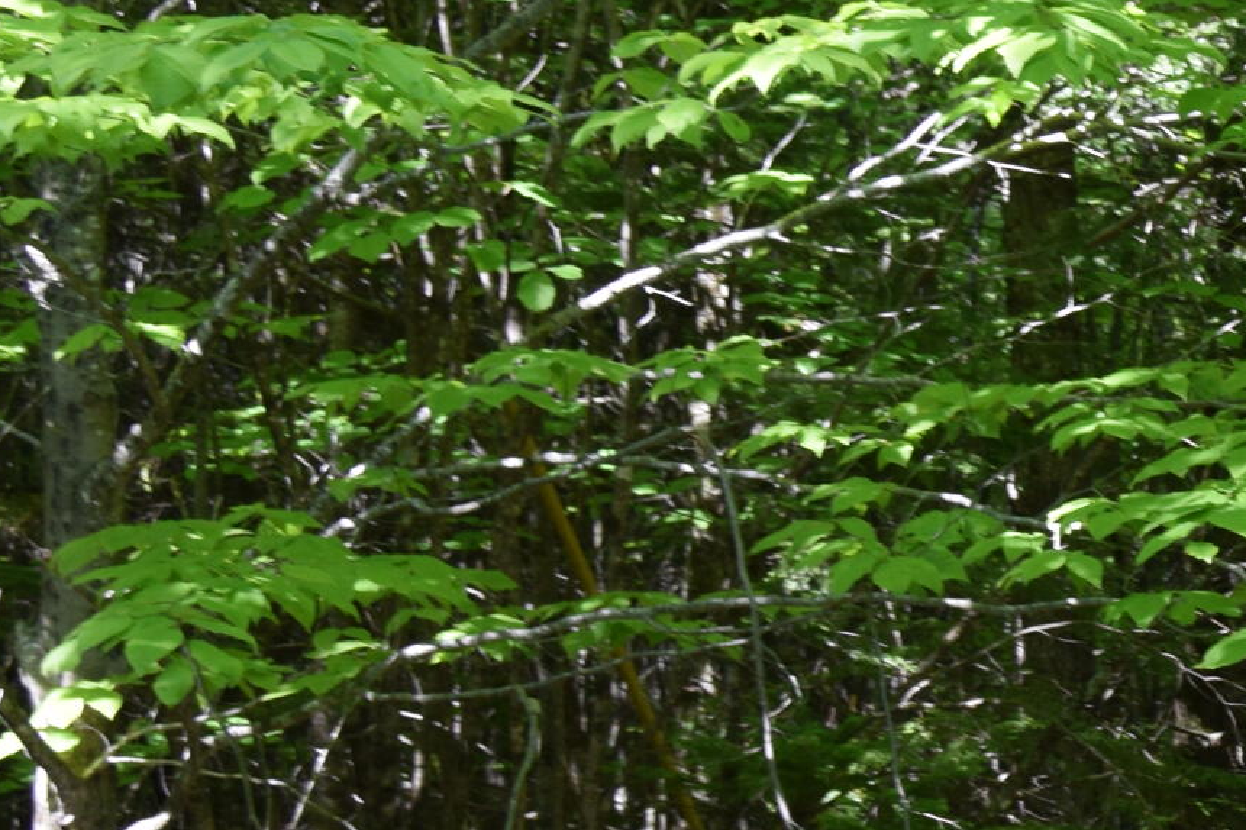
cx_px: 2017
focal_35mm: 152
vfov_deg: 9.0
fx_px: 5251
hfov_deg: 12.7
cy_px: 775
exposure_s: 1/160
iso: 400
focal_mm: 29
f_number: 6.3
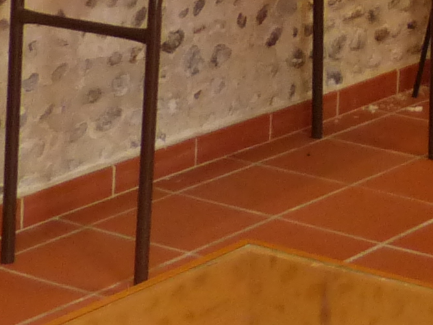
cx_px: 573
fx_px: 1876
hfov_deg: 12.7
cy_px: -317
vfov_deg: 9.3
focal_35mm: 150
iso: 250
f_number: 2.8
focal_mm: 4.5
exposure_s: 1/60
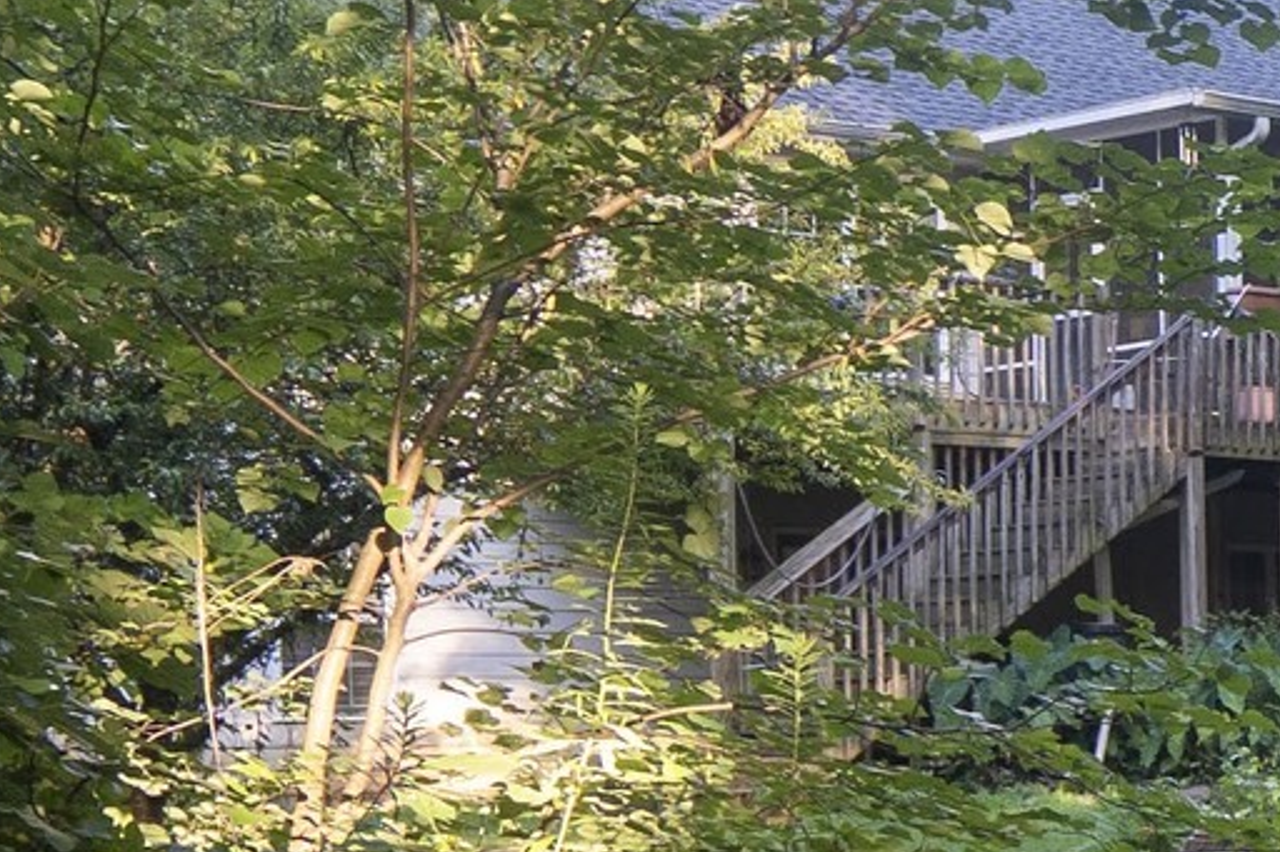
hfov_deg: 17.4
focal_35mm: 96
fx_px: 3412
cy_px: 795
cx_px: 2288
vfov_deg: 14.1
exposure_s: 1/160
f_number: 4
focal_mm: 16
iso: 320
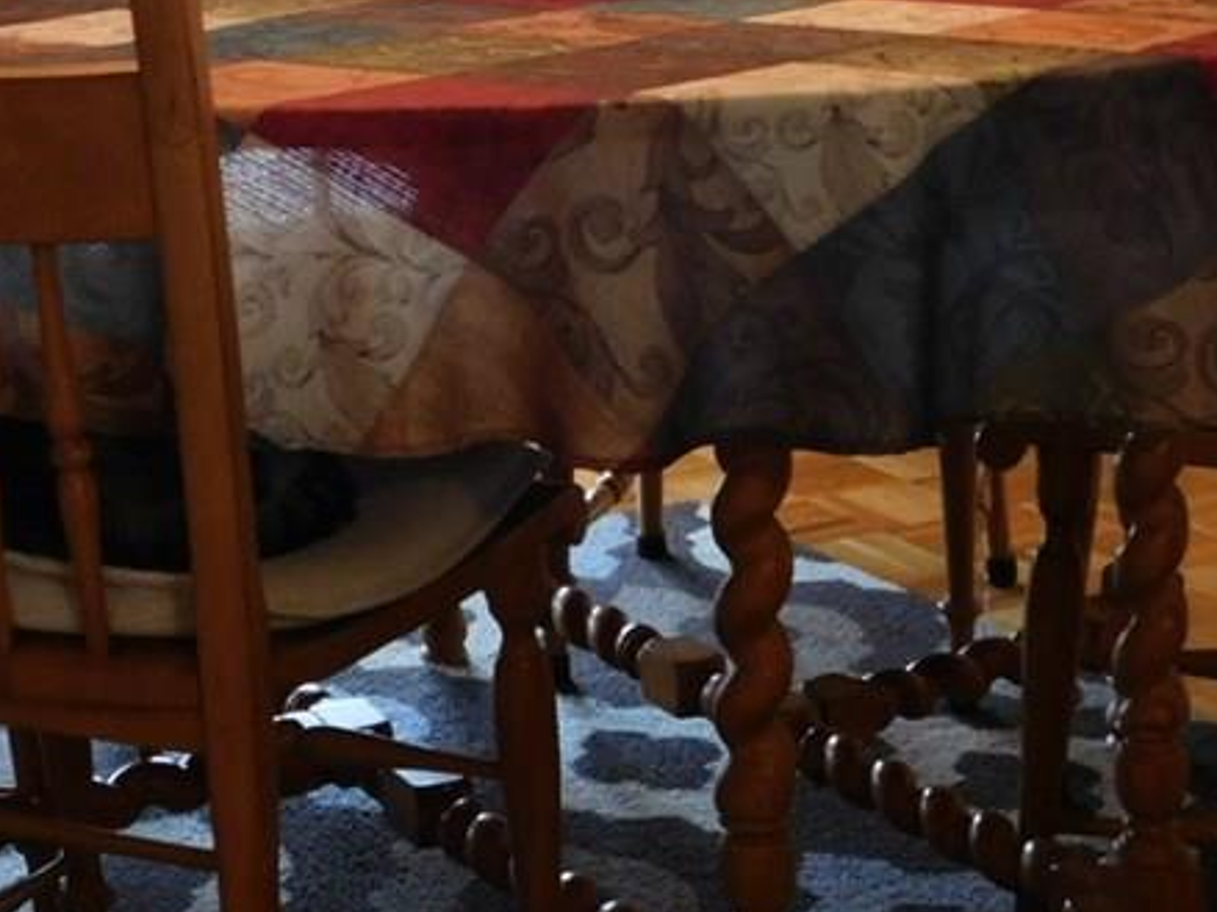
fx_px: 2952
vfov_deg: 17.0
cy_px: -78
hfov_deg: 23.2
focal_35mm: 84
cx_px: 463
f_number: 3.5
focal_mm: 6.3
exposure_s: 1/30
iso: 400
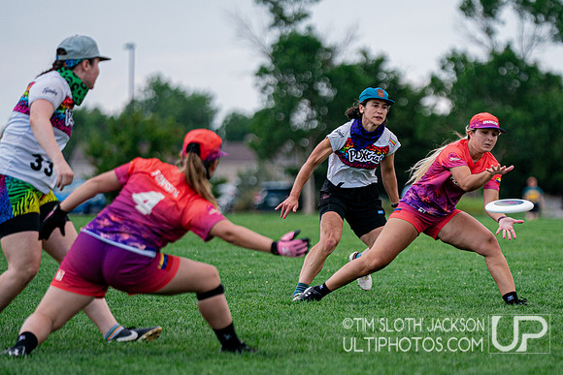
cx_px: 416
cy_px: 195
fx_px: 4737
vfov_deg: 4.5
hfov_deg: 6.8
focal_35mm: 303
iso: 400
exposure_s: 1/4000
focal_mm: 200
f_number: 2.8
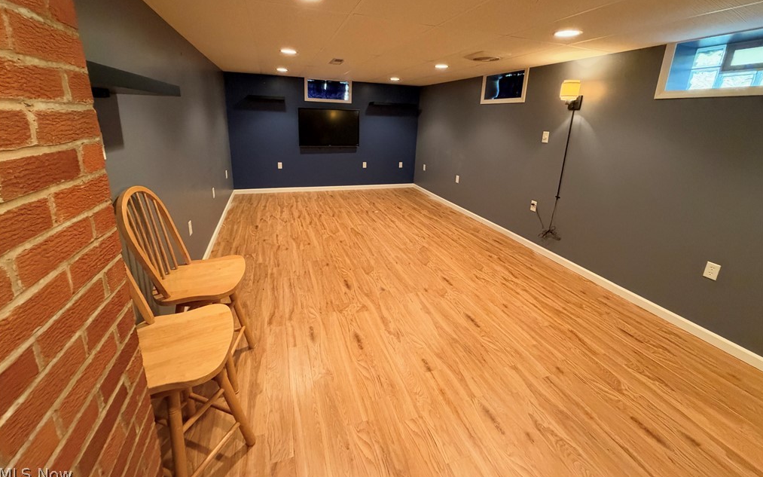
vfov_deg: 74.2
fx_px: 312
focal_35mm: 15
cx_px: 380
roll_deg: -2.3
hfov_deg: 101.5
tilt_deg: -14.9
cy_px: 197
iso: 800
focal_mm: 2.22
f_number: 2.2
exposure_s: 1/60
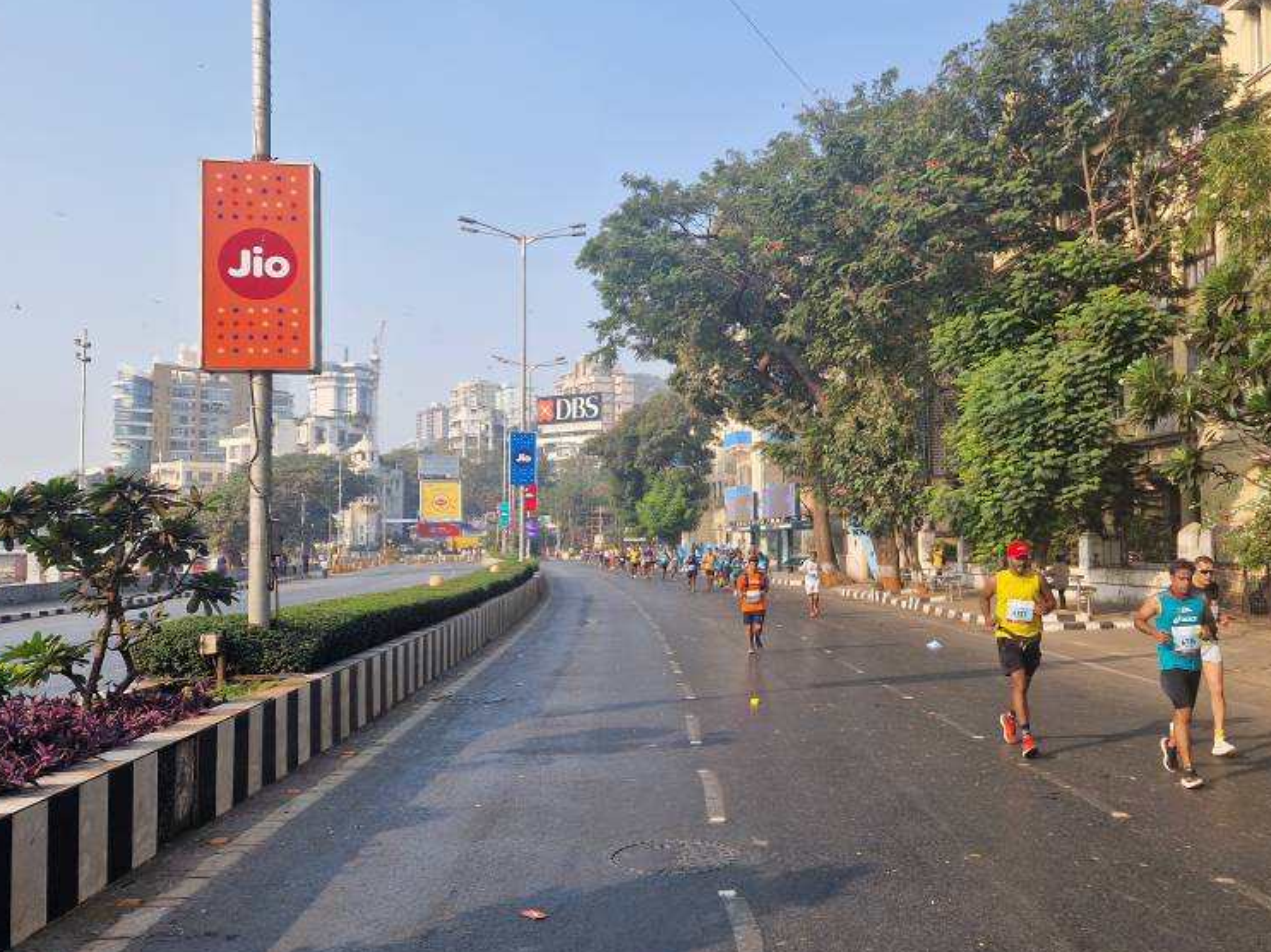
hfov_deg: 57.5
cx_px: 807
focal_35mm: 31
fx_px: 1138
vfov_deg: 45.4
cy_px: 467
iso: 50
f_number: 1.8
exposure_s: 1/790
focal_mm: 5.4
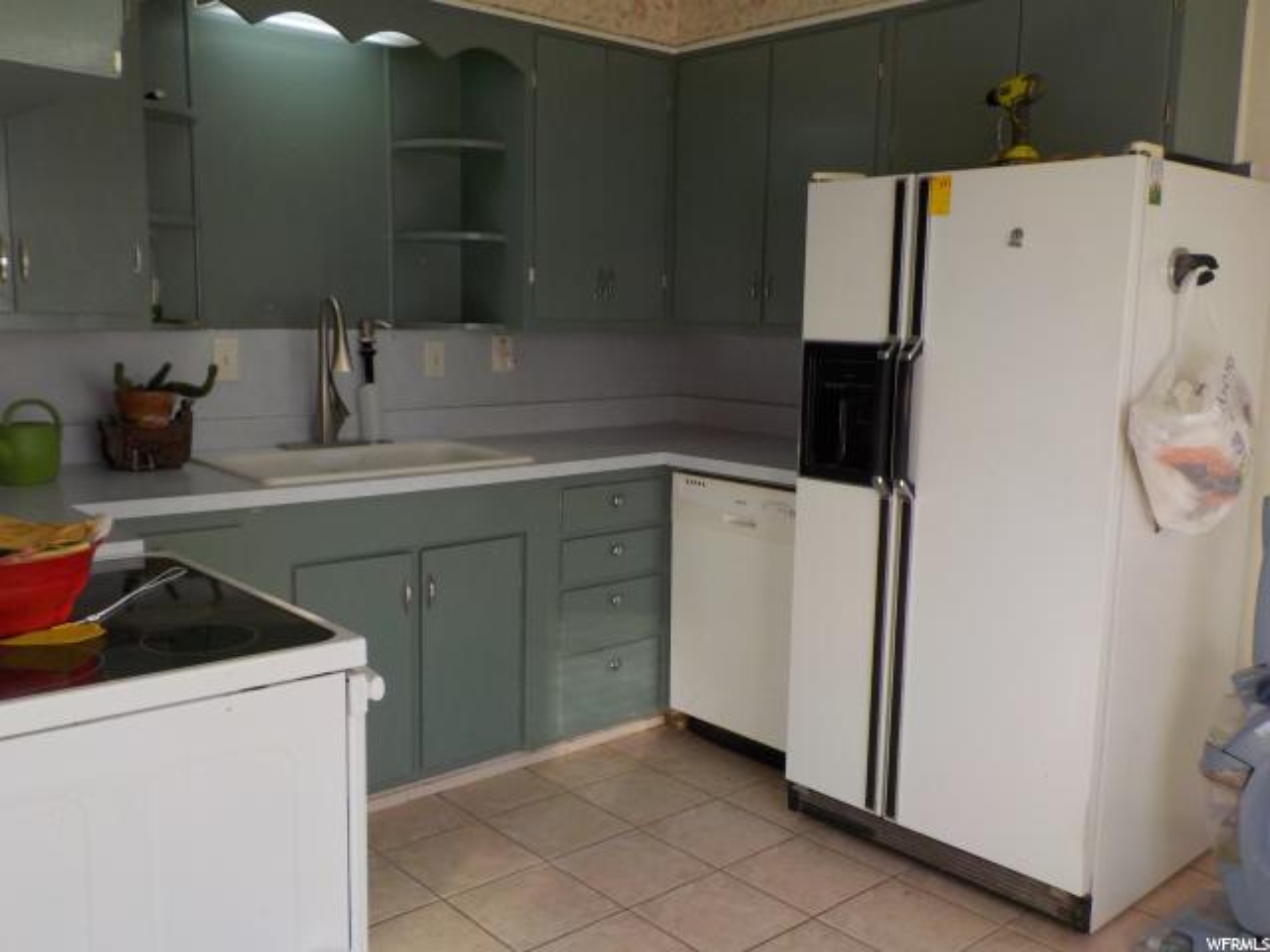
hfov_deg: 60.0
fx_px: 1101
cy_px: 476
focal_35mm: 30
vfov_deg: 46.8
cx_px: 635
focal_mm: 4.1
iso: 125
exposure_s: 1/80
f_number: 3.3
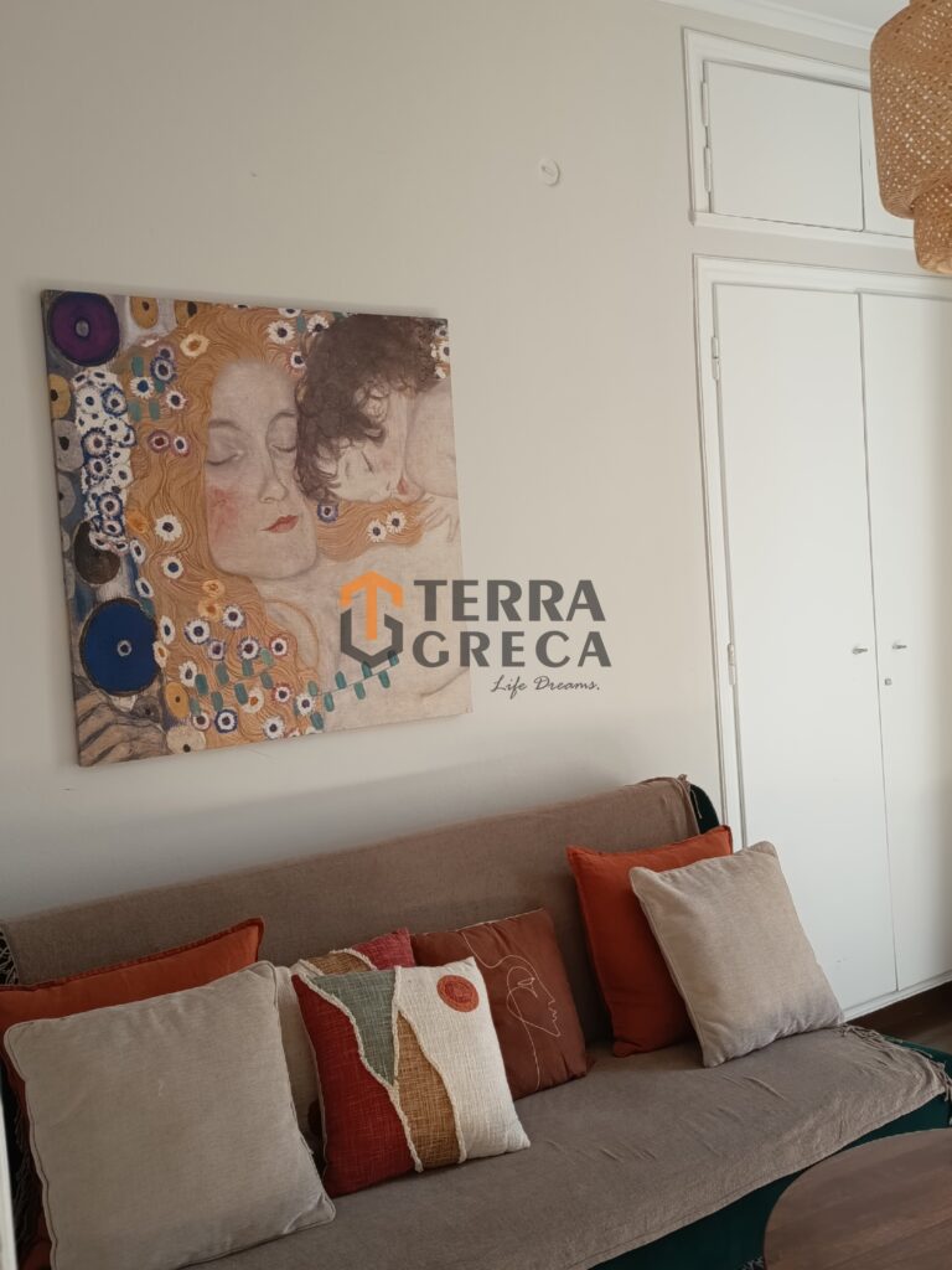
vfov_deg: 51.4
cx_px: 476
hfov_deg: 39.7
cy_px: 635
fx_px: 1320
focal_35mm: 36
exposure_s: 1/100
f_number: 1.7
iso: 219
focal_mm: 5.27
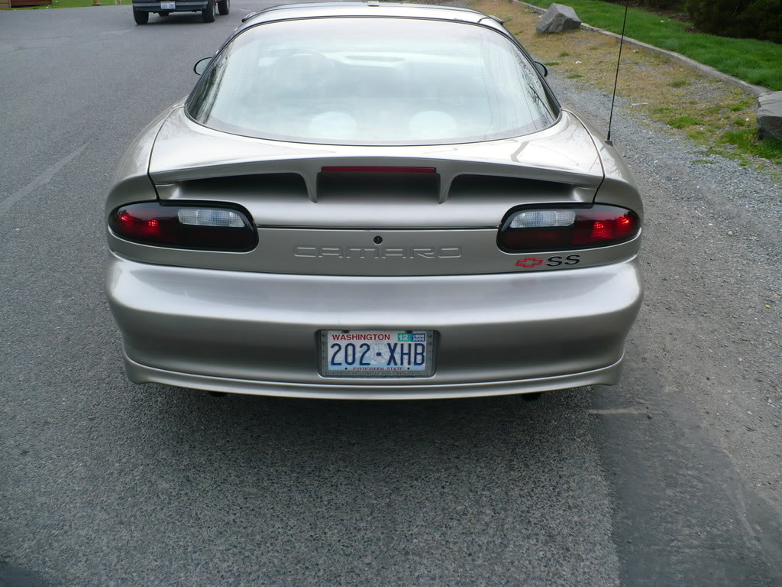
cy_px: 294
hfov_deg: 50.1
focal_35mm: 37
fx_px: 836
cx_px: 391
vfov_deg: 38.7
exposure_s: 1/250
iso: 100
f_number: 2.8
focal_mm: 6.1
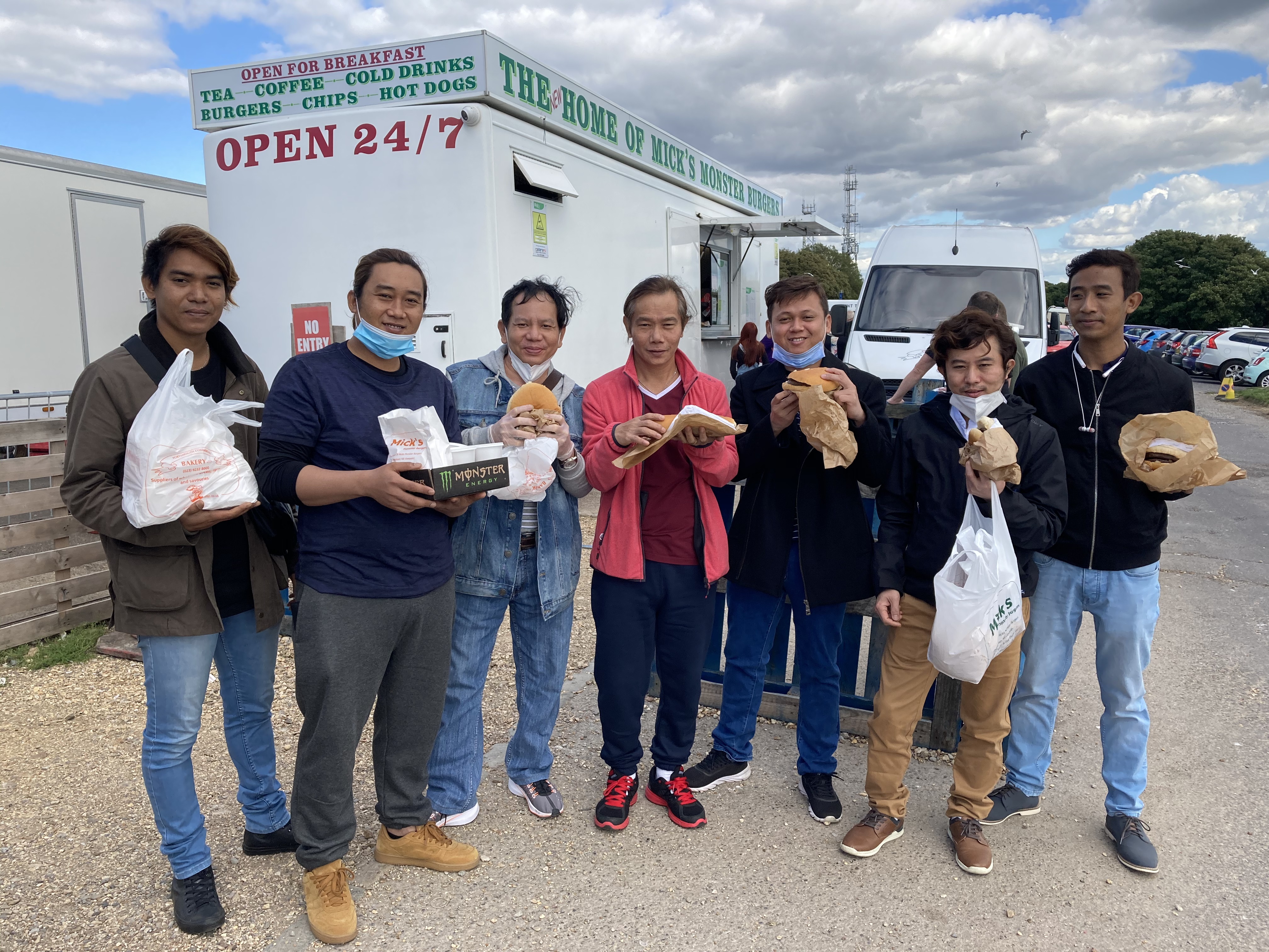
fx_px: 1026
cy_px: 476
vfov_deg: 49.7
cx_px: 634
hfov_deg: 63.4
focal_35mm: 28
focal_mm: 3.99
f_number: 1.8
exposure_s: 1/979
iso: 20
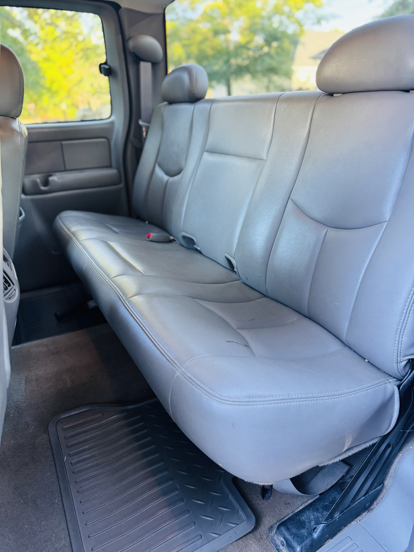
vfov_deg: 71.6
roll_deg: +3.2
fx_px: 383
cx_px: 207
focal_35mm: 24
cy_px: 276
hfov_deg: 56.8
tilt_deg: -22.7
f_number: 1.78
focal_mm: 6.76
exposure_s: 1/60
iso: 400
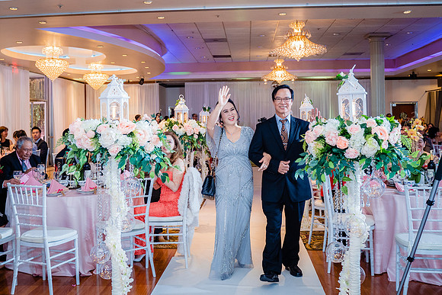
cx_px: 206
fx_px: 456
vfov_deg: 35.7
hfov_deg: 51.6
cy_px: 116
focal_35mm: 37
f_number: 3.5
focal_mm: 28
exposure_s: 1/160
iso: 1600
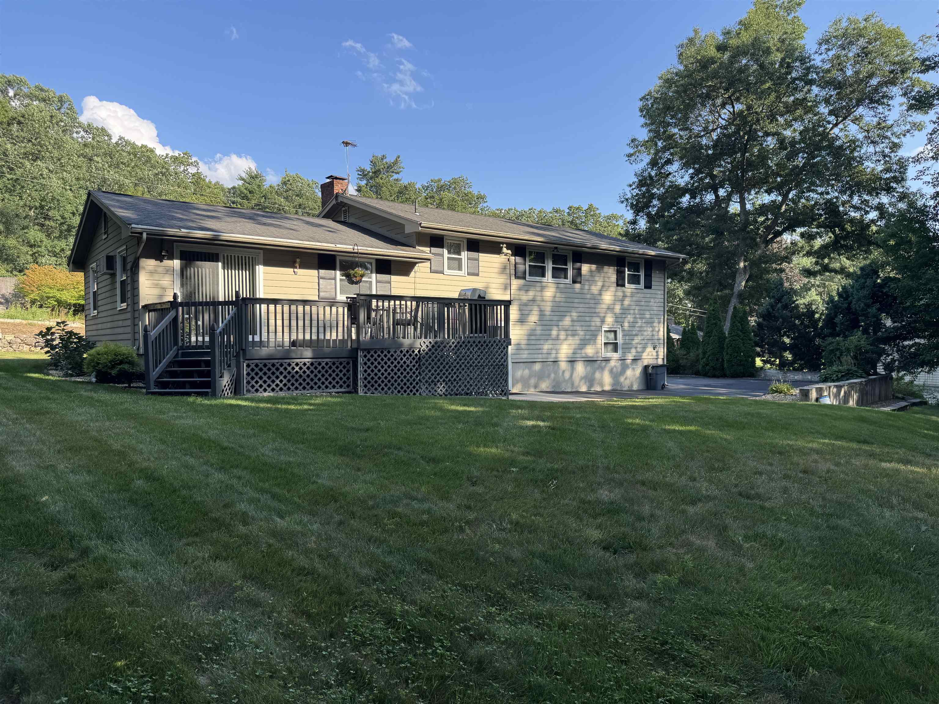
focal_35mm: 24
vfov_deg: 56.8
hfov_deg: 71.6
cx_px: 470
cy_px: 352
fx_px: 651
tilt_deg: -1.8
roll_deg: -0.6
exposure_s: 1/1285
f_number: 1.78
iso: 80
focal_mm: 6.76
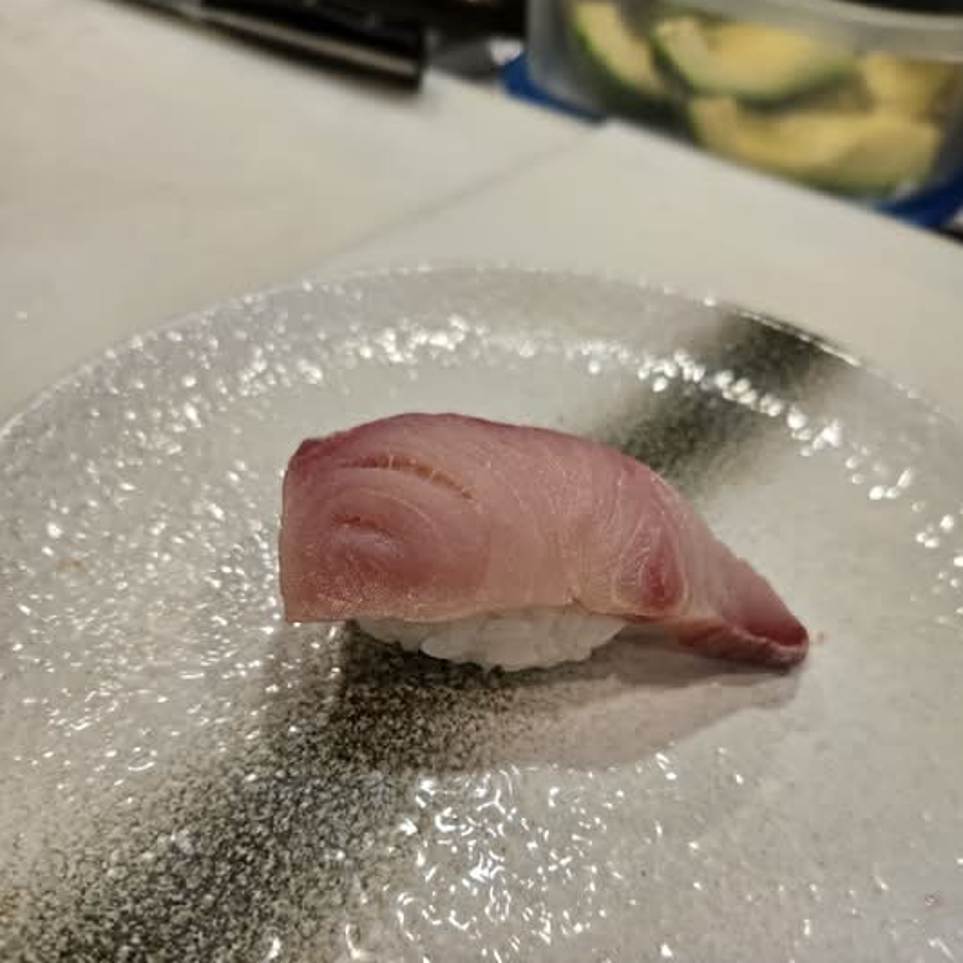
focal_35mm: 28
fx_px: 881
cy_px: 598
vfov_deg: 56.7
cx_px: 496
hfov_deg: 57.3
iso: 160
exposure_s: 1/120
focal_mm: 5.4
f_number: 1.8
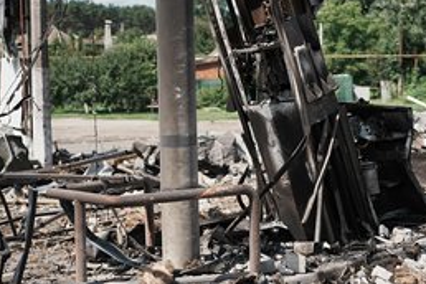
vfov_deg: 18.6
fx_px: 864
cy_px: 105
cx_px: 239
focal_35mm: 73
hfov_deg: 27.7
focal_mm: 47
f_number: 2.8
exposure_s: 1/3200
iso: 100
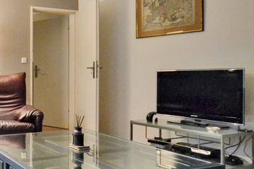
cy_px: 70
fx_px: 261
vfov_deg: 35.7
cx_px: -49
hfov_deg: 38.7
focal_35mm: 37
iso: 4500
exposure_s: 1/30
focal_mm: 10
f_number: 3.5
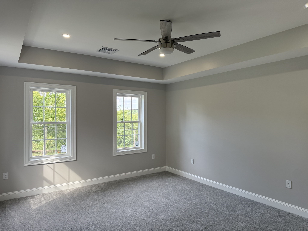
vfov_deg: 56.8
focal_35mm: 24
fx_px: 214
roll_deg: +0.2
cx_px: 154
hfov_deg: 71.6
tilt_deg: +0.7
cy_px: 116
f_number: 1.78
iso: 160
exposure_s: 1/237
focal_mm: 6.76
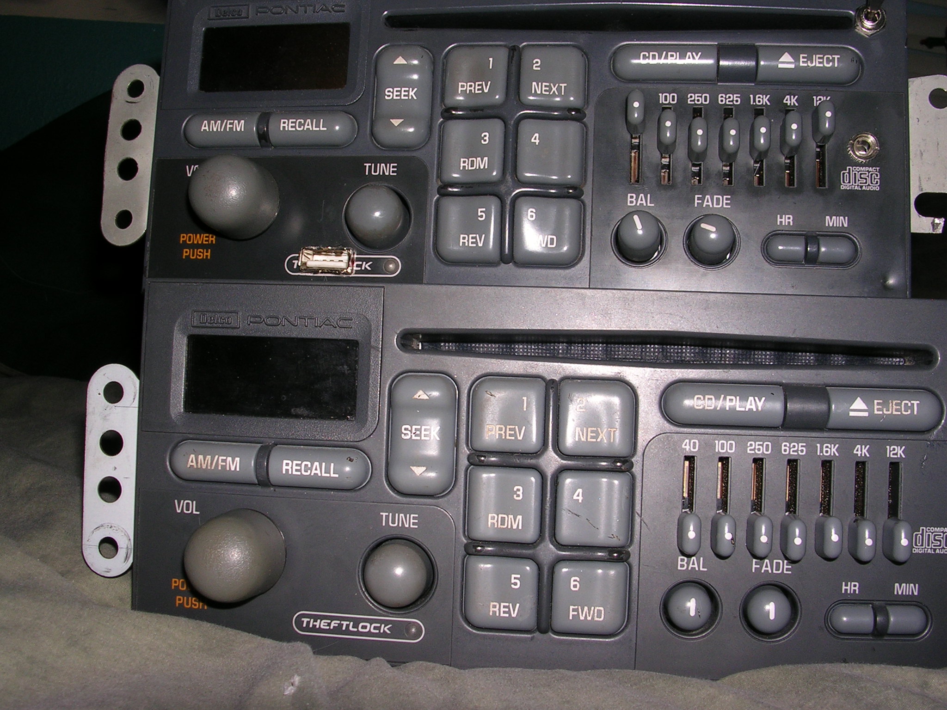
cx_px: 474
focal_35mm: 38
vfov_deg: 37.7
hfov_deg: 49.0
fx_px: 1040
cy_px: 355
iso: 50
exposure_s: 1/60.1
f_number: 5.6
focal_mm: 5.8
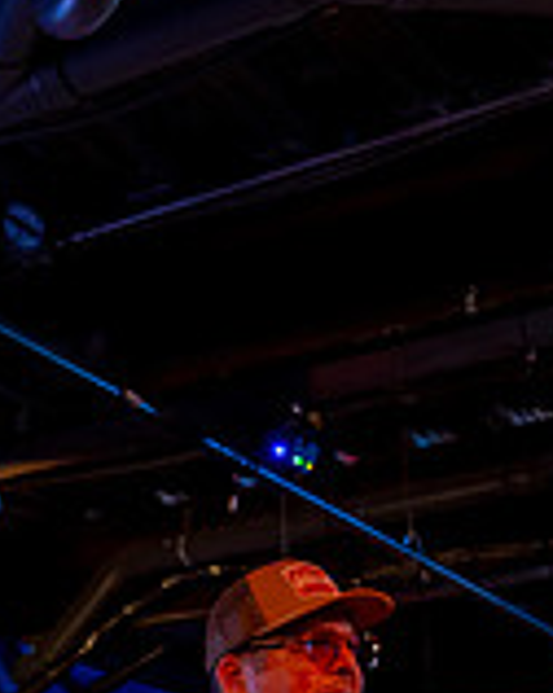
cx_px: -59
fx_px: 1865
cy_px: 886
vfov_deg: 19.5
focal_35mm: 91
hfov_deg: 16.4
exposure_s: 1/50
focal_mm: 34
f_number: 4
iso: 8000
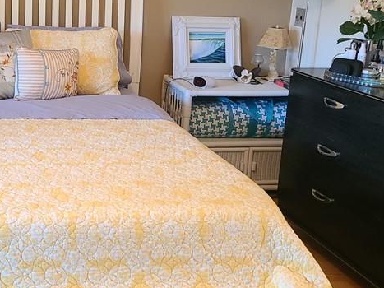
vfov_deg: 25.5
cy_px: 102
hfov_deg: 32.7
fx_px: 632
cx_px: 71
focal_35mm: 57
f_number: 1.8
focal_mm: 5.4
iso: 500
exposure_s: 1/39
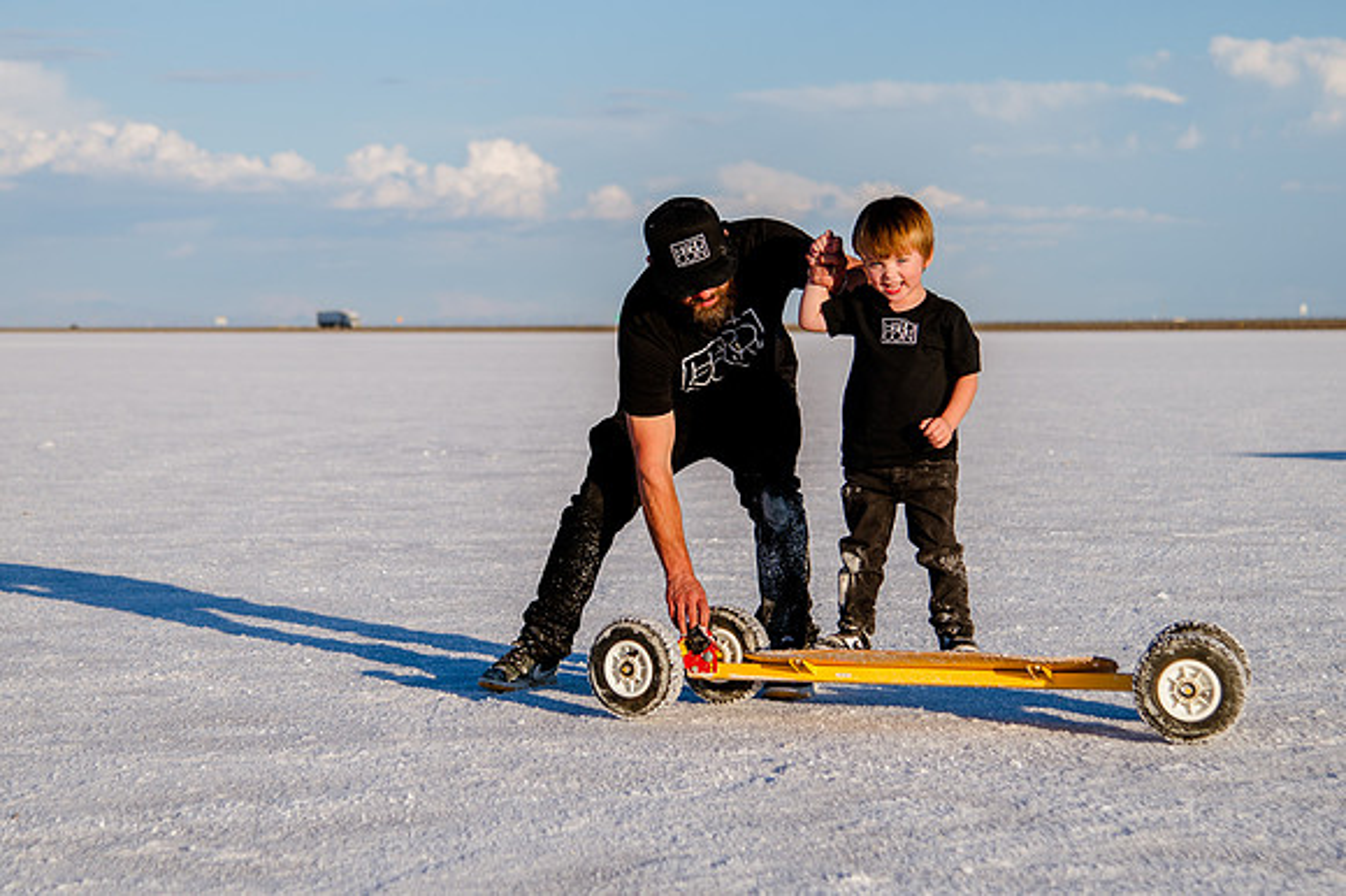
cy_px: 370
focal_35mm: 94
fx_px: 3514
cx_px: 603
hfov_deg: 21.7
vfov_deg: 14.5
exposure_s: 1/2000
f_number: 4
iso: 200
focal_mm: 62
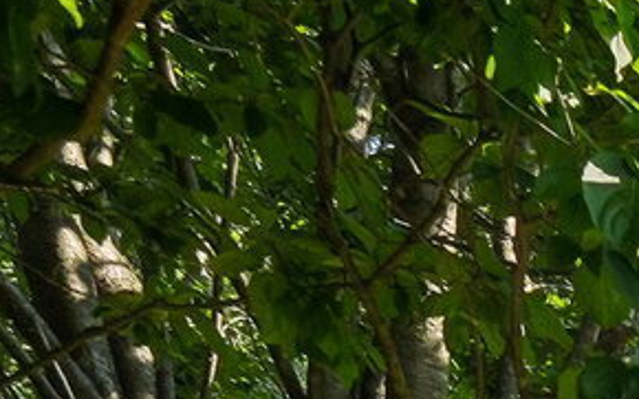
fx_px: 2002
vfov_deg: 8.6
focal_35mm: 115
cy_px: 1352
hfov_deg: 10.8
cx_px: 2001
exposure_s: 1/125
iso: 100
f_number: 8
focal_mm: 16
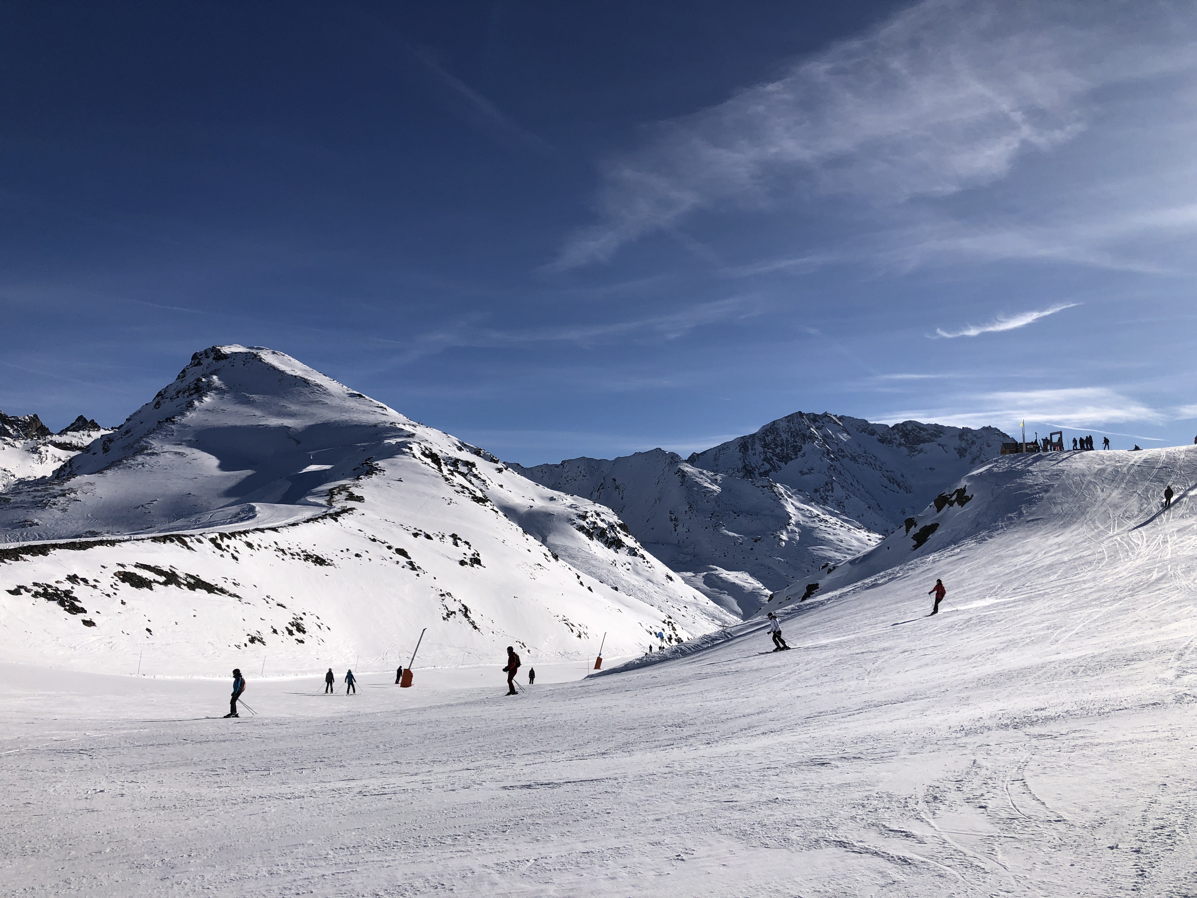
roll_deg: -1.6
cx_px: 598
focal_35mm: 28
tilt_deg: +7.0
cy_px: 449
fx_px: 968
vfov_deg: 49.7
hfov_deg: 63.4
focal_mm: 3.99
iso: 25
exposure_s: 1/6897
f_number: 1.8
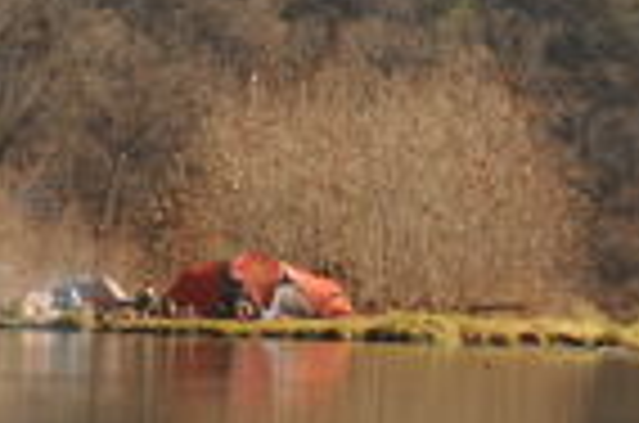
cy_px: -342
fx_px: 3790
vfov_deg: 6.3
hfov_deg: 9.6
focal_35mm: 214
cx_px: 567
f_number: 11
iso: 250
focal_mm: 38
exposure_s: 1/200
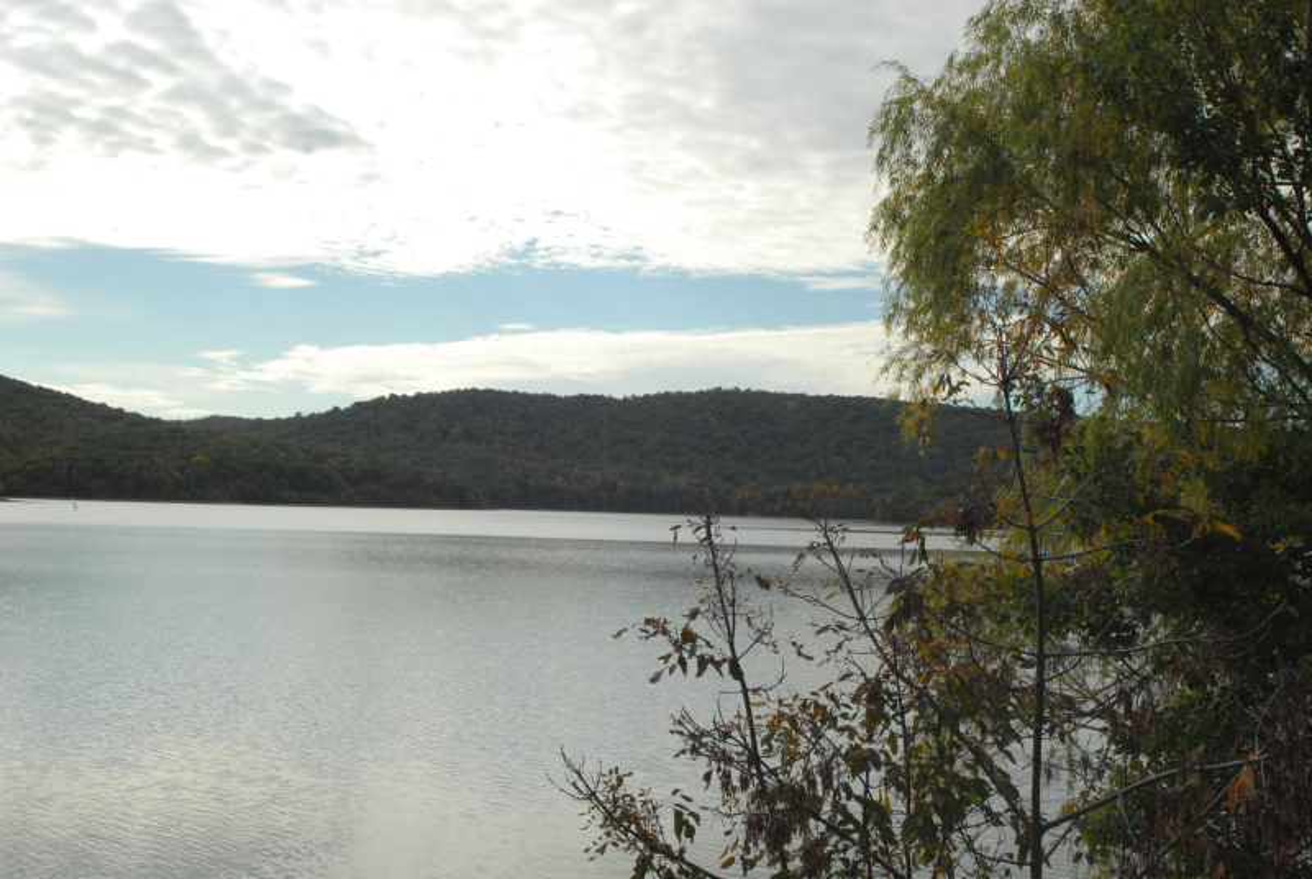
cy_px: 440
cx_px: 656
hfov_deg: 41.1
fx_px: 1752
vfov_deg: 28.2
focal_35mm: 48
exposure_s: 1/1000
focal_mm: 32
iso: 800
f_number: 16
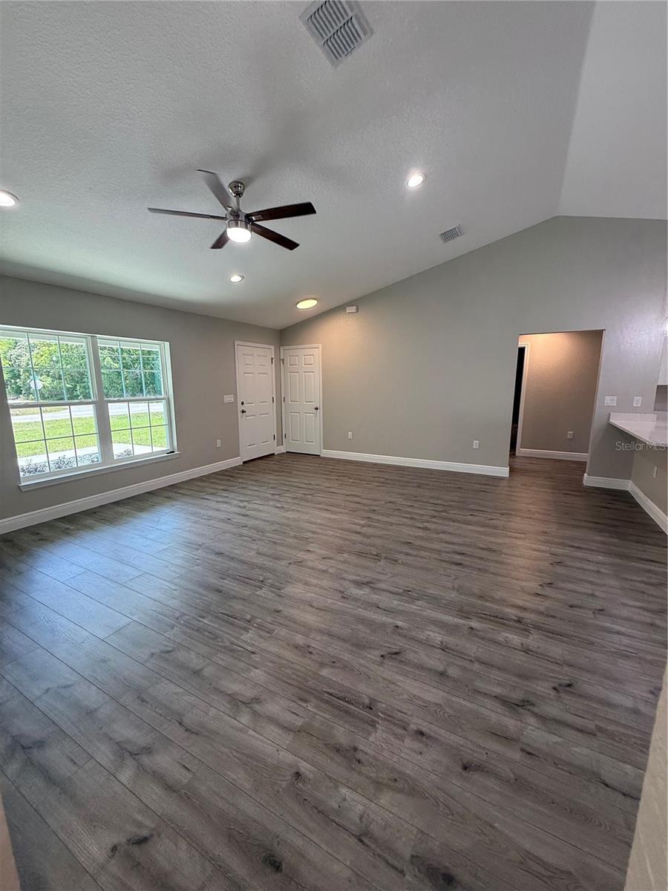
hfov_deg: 85.7
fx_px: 360
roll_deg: +0.7
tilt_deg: -9.6
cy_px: 446
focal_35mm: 14
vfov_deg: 102.1
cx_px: 334
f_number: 2.2
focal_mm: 2.22
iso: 160
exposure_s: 1/120
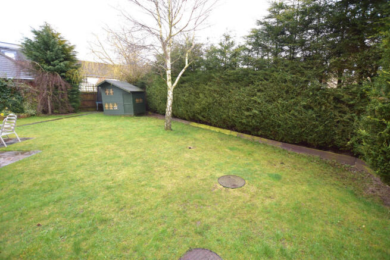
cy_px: 130
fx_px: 163
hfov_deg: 100.4
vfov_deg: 77.4
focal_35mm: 15
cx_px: 195
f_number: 3.5
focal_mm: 10
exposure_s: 1/125
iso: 360
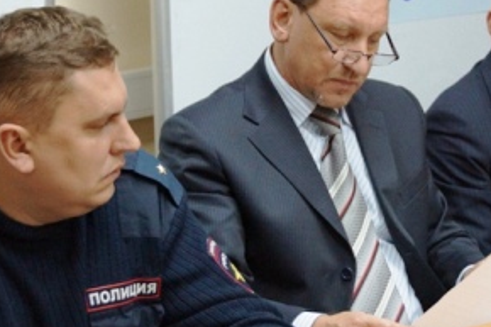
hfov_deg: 17.6
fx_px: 1581
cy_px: 141
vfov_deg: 11.8
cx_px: 317
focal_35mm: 116
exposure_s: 1/100
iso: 2500
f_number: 5
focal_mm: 50
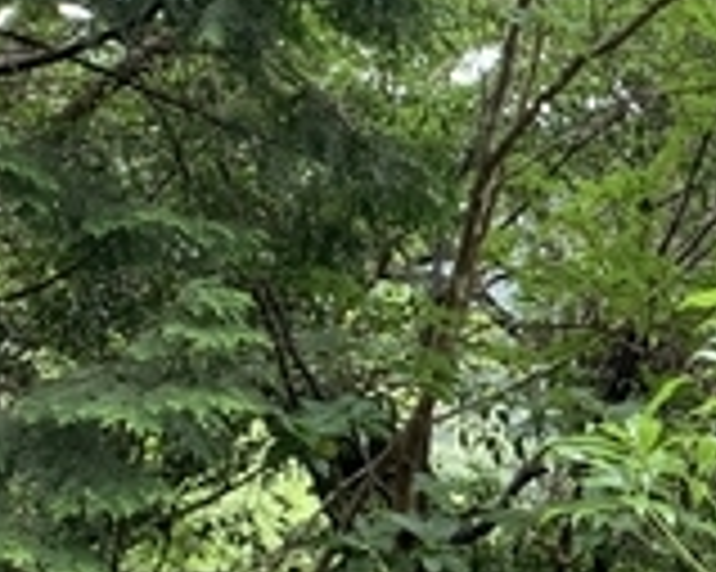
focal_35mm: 96
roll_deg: -3.3
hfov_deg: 18.5
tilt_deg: -1.3
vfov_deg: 15.6
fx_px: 2033
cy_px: 635
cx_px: 946
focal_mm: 4.25
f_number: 1.8
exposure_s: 1/121
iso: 80
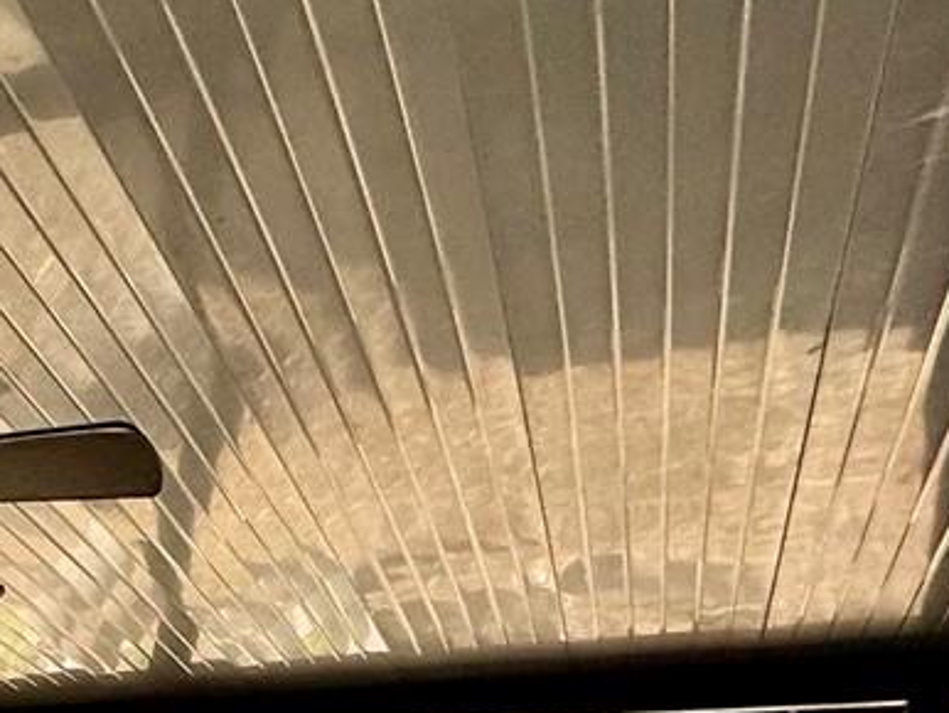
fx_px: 1591
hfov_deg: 25.7
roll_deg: -2.0
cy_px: 1156
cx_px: -435
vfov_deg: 20.4
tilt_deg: -6.9
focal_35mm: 58
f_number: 2.2
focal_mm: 2.22
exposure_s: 1/184
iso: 40
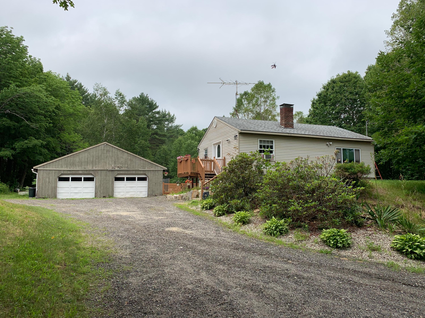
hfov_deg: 67.3
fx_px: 319
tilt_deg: +7.1
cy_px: 159
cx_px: 212
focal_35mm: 26
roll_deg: -0.7
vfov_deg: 53.1
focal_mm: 4.25
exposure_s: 1/2755
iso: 25
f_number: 1.8
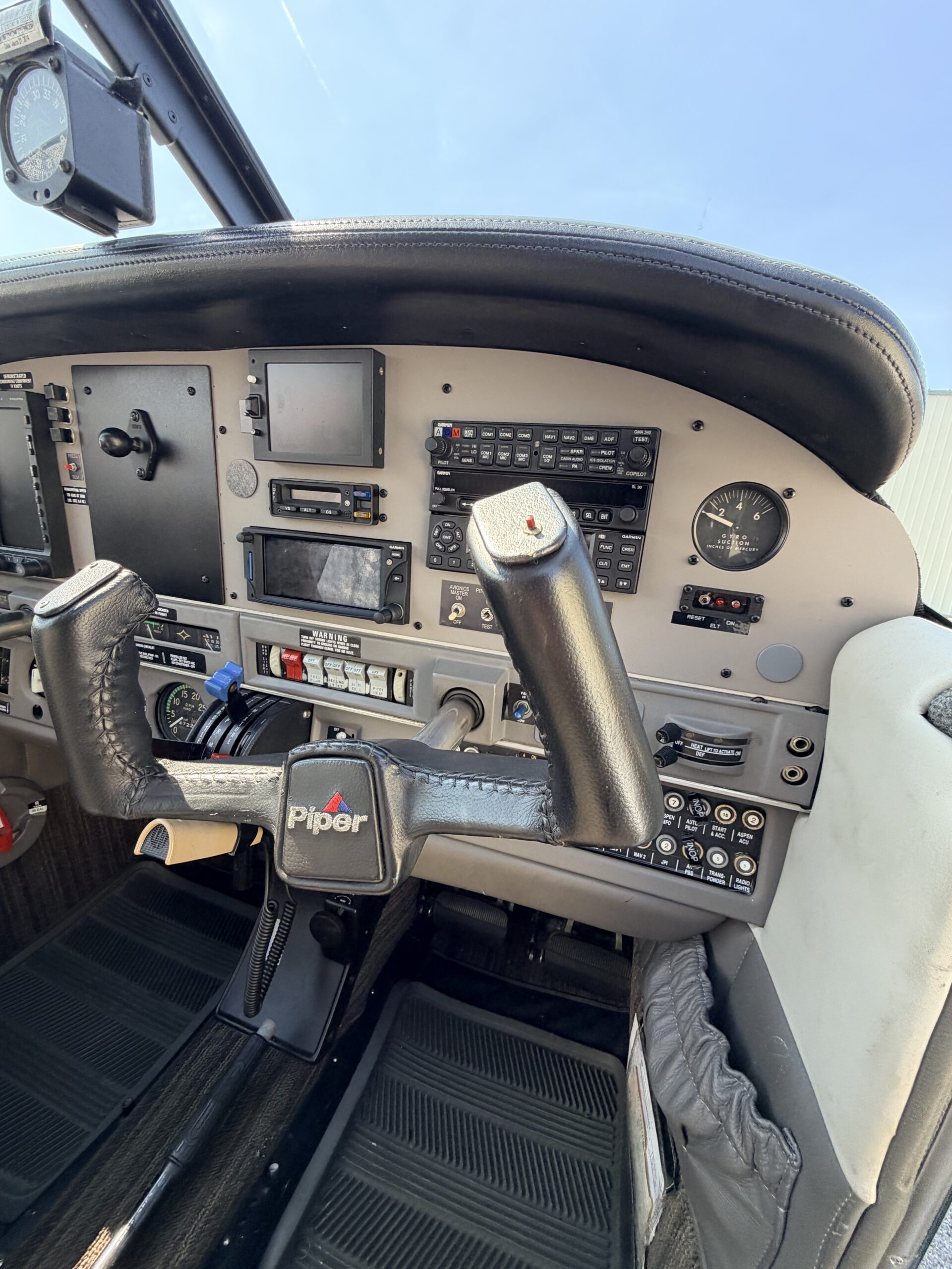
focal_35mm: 14
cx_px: 476
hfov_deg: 85.7
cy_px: 634
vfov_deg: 102.1
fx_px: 513
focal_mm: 2.22
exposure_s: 1/177
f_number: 2.2
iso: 64
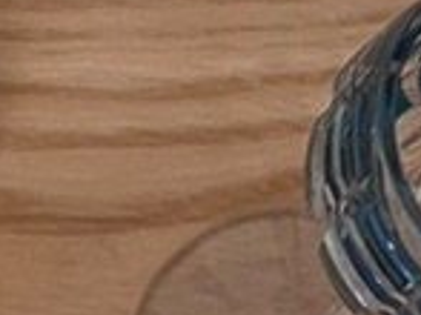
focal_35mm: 181
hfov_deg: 10.2
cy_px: 9
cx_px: -378
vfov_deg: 8.2
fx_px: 2200
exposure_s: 1/60
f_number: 1.5
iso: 160
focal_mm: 5.7
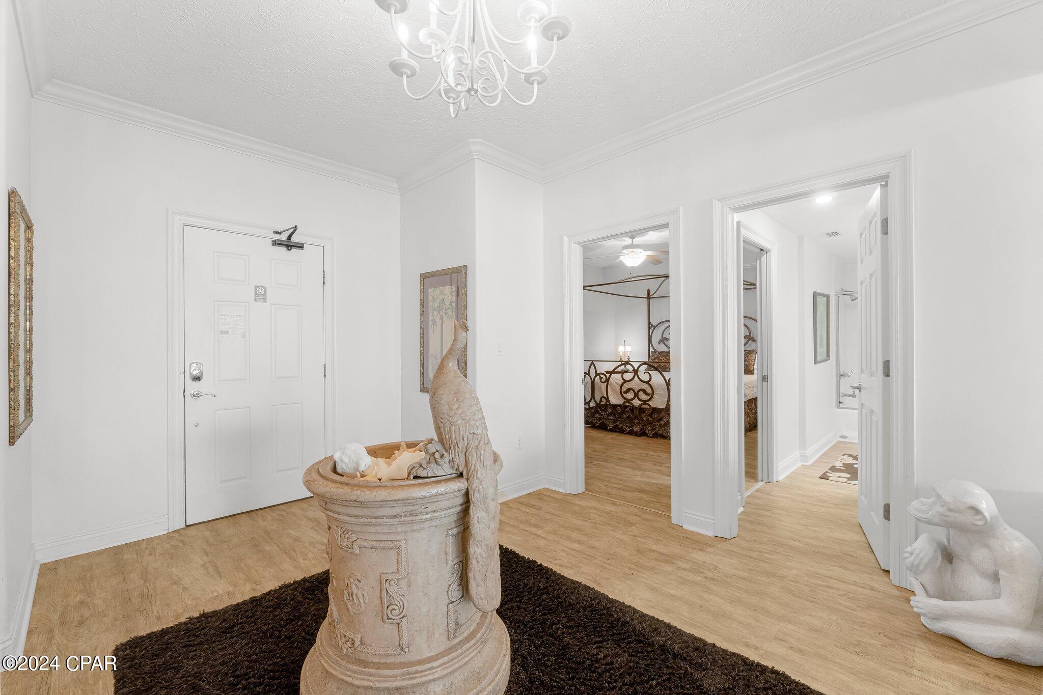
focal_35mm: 15
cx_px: 522
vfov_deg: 77.3
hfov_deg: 100.4
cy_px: 348
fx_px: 435
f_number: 9
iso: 400
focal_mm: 10
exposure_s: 1/13
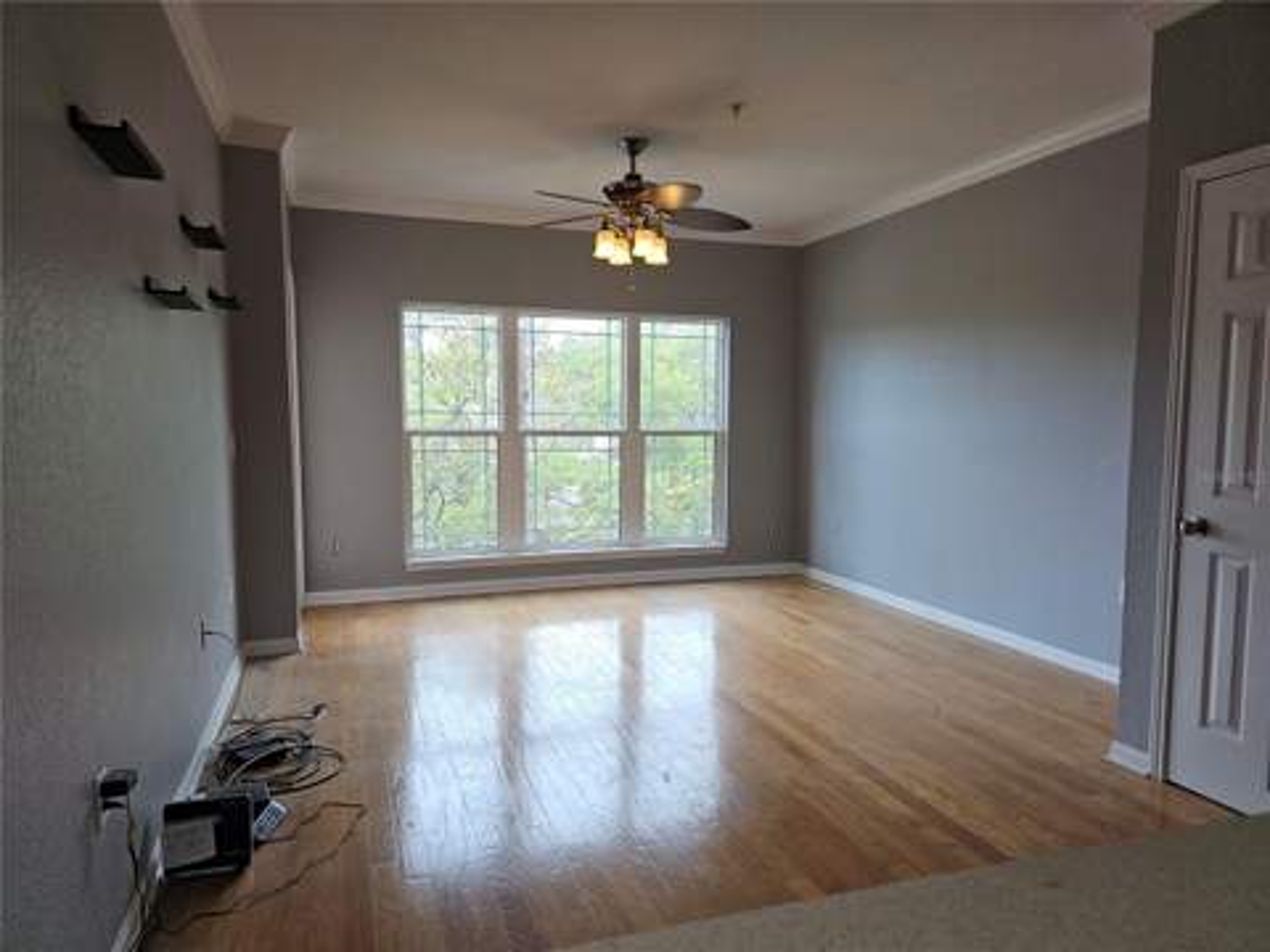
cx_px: 635
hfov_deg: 73.9
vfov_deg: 58.9
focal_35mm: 23
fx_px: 844
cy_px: 476
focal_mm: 6.3
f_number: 1.7
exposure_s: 1/60
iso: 20
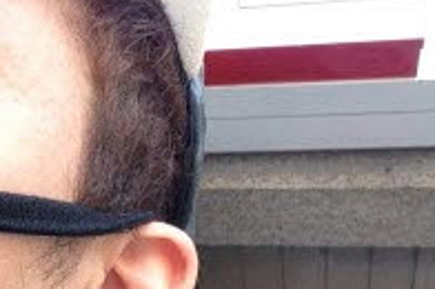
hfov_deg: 20.7
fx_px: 1122
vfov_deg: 14.6
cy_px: 199
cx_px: -67
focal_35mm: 93
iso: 32
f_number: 2.4
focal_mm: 2.18
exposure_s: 1/60
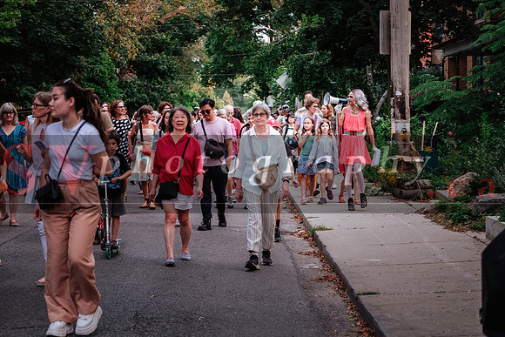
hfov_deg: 25.1
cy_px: 168
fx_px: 1136
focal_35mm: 81
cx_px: 252
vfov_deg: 16.9
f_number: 2.8
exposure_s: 1/200
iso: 400
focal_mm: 54.1
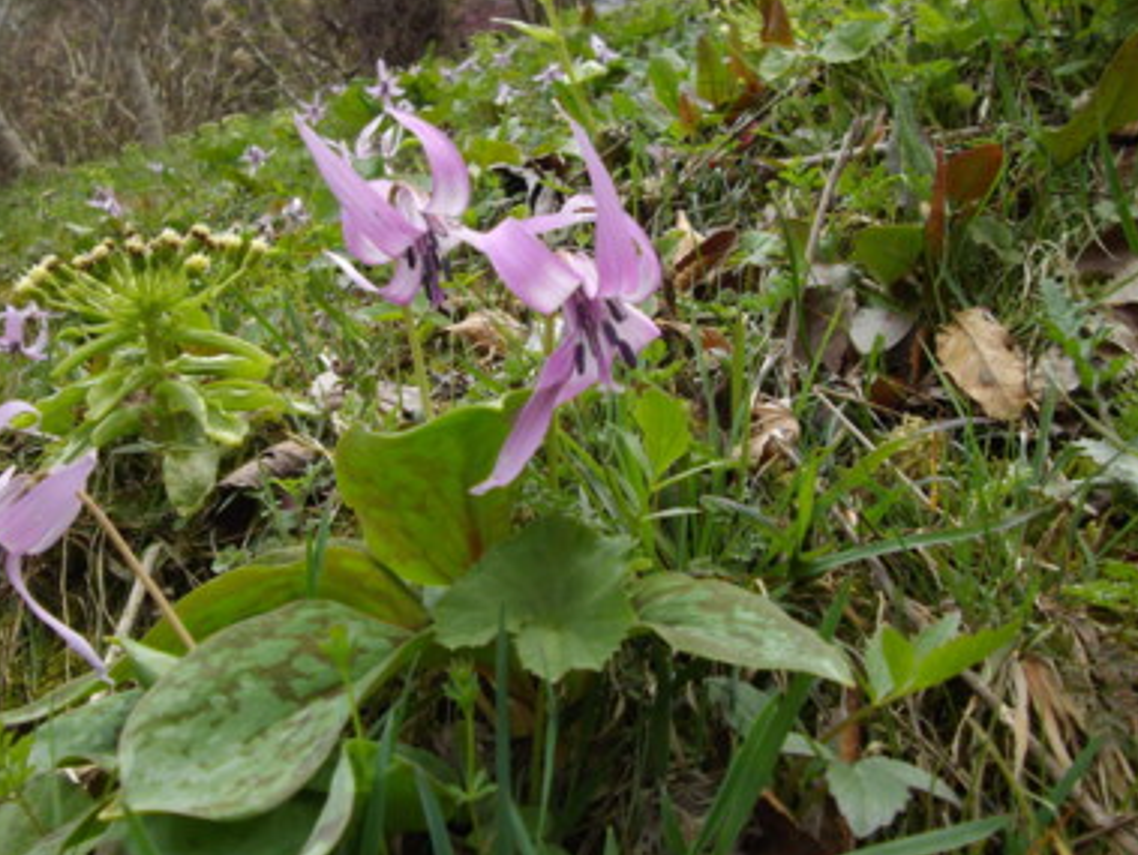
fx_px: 1250
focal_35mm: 38
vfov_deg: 37.8
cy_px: 411
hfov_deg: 48.8
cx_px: 501
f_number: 3.5
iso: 100
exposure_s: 1/320
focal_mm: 5.8
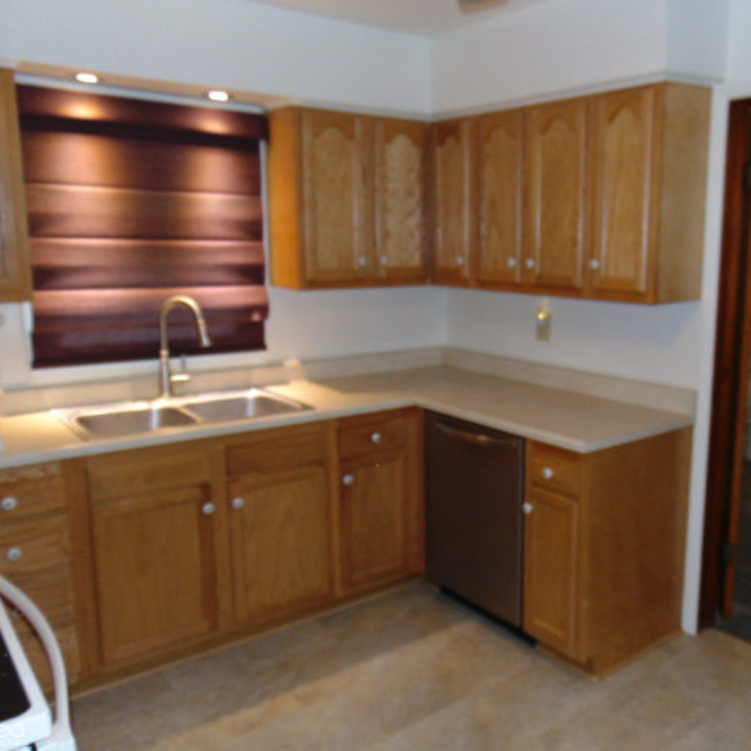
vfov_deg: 54.0
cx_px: 490
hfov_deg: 53.2
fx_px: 736
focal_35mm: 30
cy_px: 372
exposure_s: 1/30
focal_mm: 4.5
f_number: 3
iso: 200
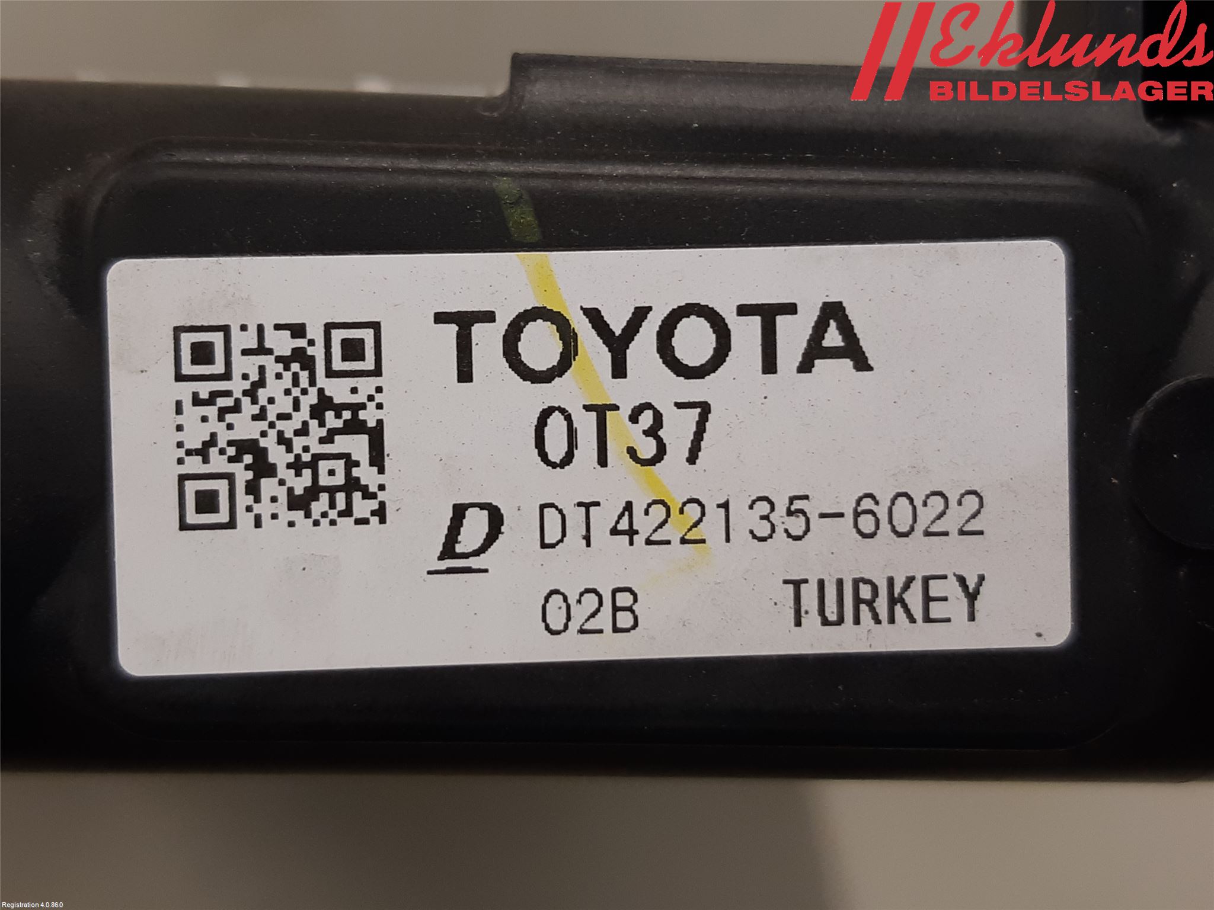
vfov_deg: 53.1
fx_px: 912
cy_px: 455
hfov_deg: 67.3
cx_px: 607
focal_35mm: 26
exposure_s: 1/50
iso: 64
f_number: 1.7
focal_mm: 3.93
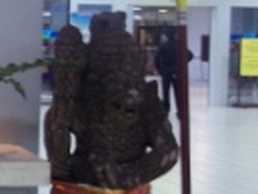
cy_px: 86
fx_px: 828
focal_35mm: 111
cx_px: -120
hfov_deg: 16.3
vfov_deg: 13.4
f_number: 2.9
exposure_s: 1/10
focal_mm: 5.7
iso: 160
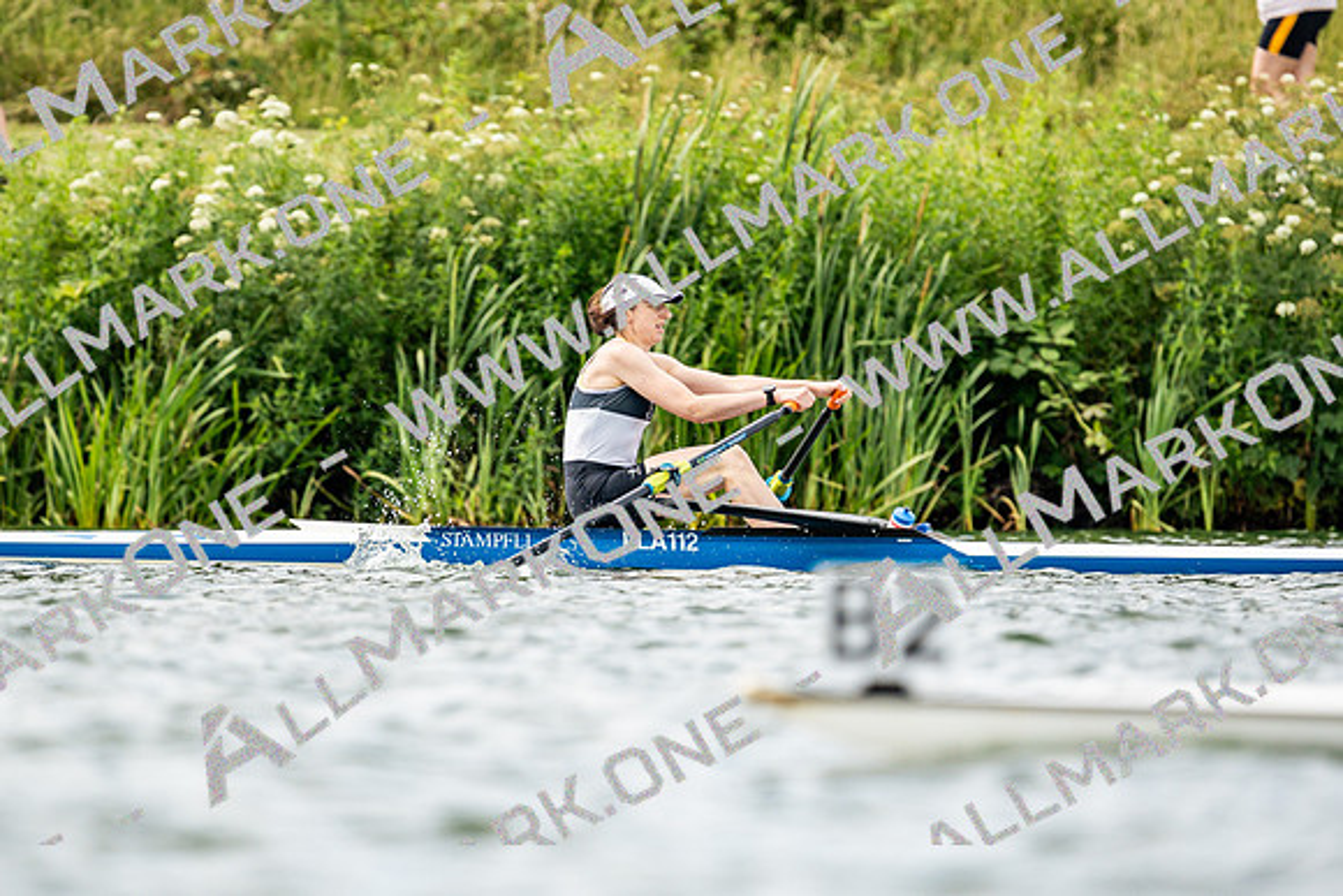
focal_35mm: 900
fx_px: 33581
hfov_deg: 2.3
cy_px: 448
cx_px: 672
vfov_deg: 1.5
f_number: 6.3
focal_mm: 600
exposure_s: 1/2000
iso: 500
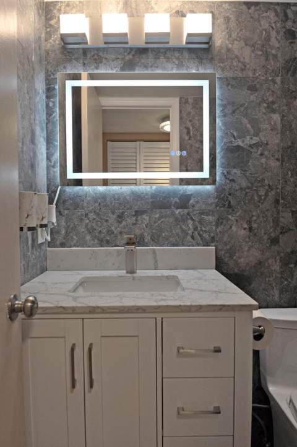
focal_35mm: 24
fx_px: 298
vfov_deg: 73.8
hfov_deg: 53.0
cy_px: 224
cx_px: 148
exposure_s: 1/80
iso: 400
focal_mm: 16
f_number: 4.5
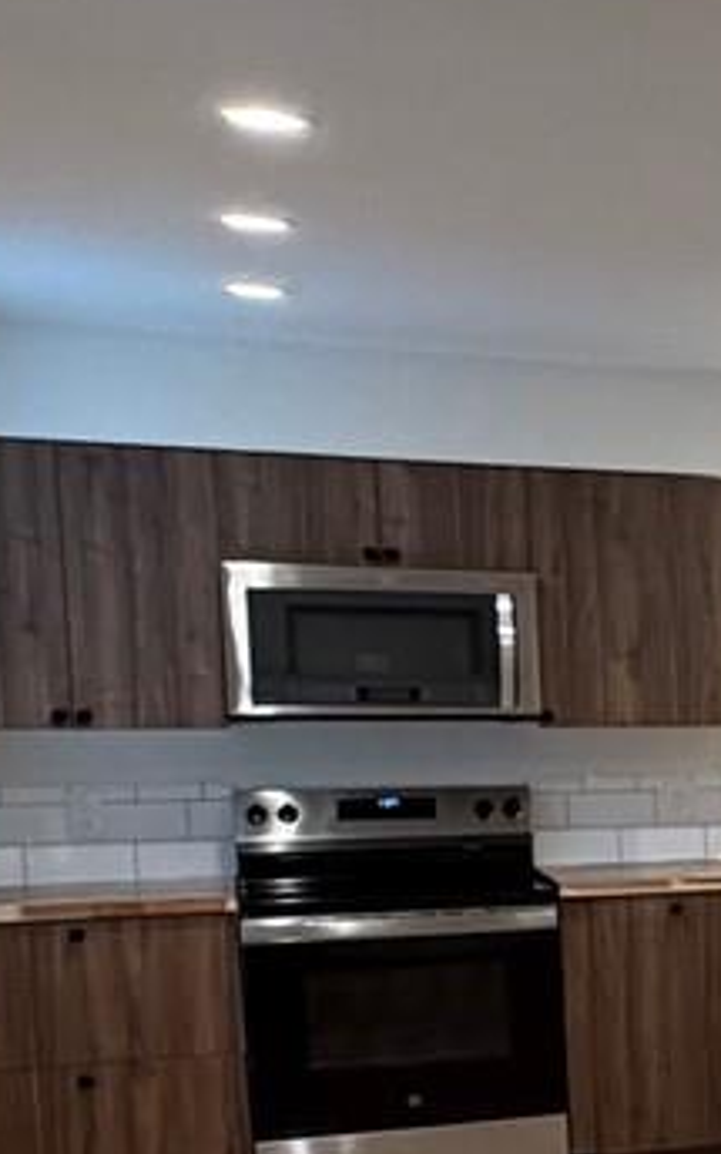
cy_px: 889
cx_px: 1670
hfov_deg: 14.0
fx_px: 2169
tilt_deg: -5.1
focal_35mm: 69
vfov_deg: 29.2
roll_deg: +0.0
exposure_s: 1/60
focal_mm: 2.22
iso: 200
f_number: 2.2
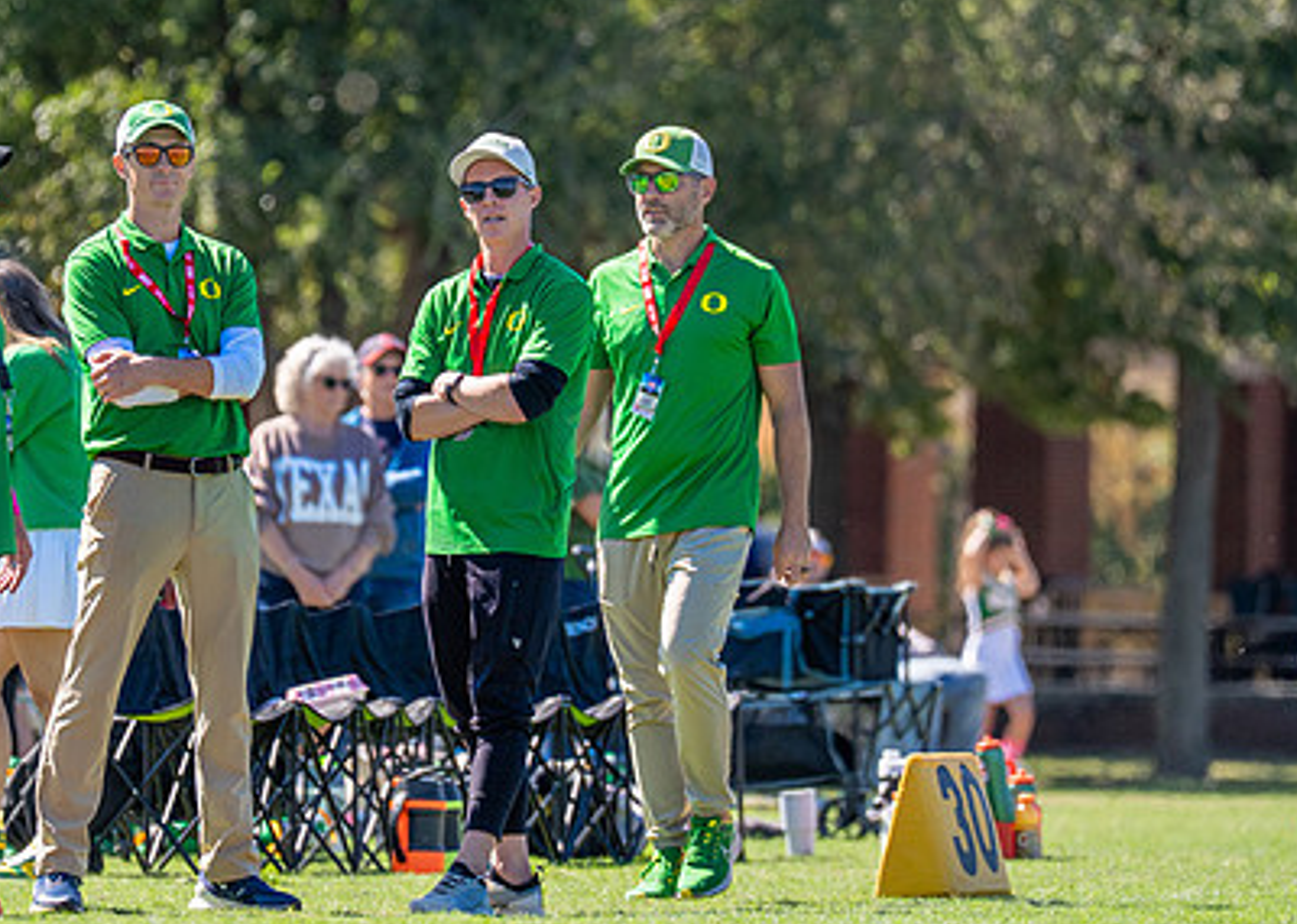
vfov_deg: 3.2
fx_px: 16709
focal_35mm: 454
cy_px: 366
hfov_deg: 4.4
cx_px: 491
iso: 160
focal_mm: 200
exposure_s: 1/2000
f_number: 2.8
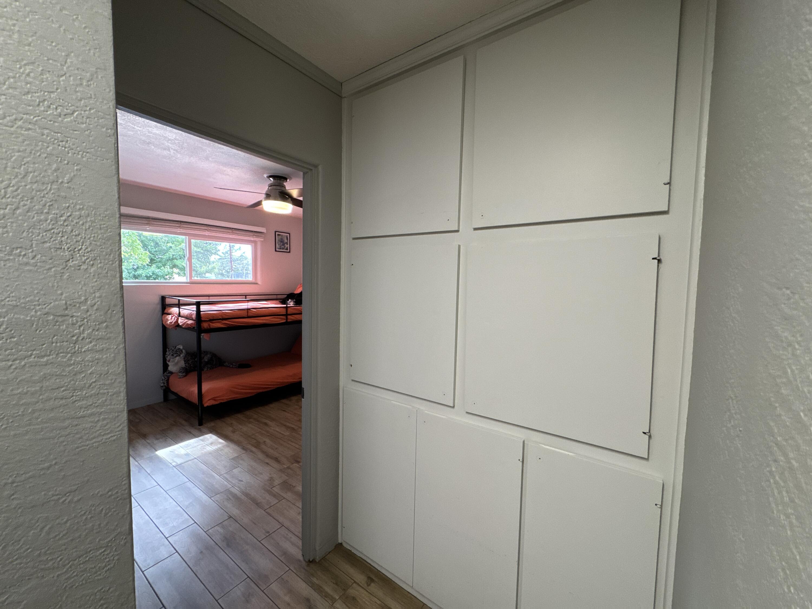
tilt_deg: -6.5
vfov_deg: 85.7
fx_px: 328
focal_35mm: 14
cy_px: 304
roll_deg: +0.8
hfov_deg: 102.1
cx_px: 406
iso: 320
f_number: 2.2
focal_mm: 2.22
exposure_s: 1/120
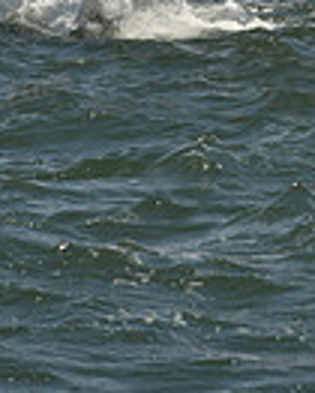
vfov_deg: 4.8
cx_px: 226
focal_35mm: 395
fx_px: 4598
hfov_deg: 3.9
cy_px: -378
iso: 280
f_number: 9
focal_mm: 95
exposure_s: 1/1600
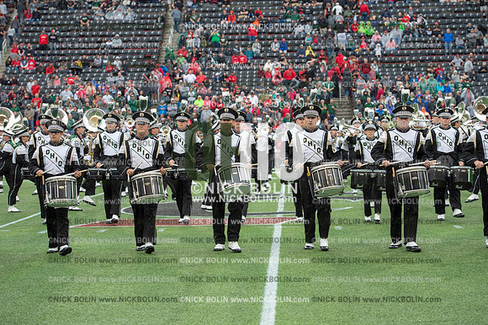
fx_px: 1287
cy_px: 162
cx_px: 244
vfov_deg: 14.4
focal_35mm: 95
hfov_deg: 21.5
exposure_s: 1/500
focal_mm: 95
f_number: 4
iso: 400
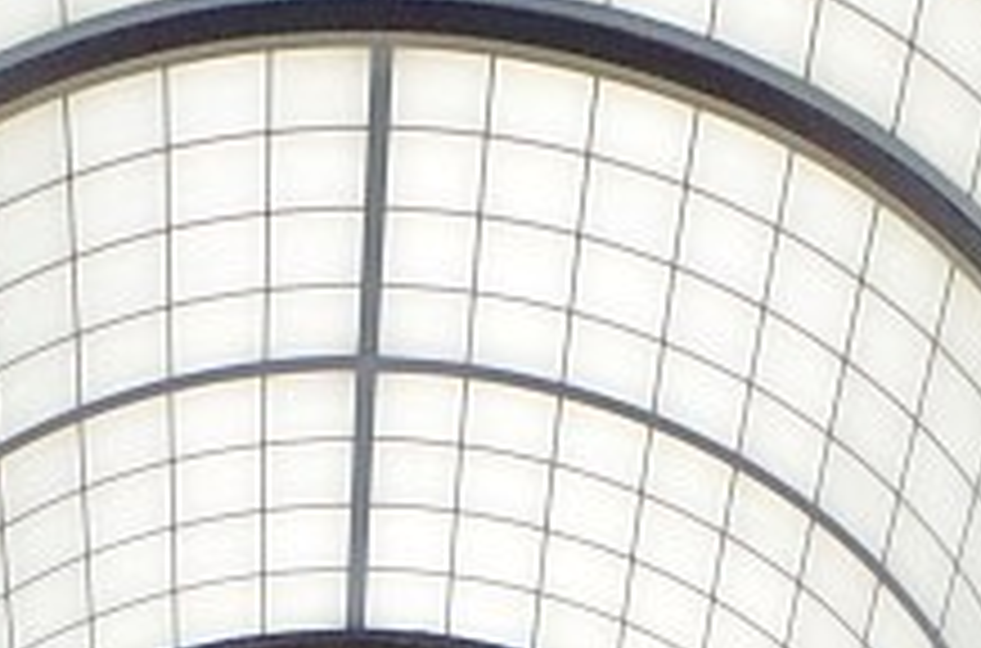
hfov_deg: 16.6
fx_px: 3369
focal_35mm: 124
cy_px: 1350
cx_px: 387
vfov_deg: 10.1
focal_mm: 18
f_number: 10
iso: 3200
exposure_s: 1/1600
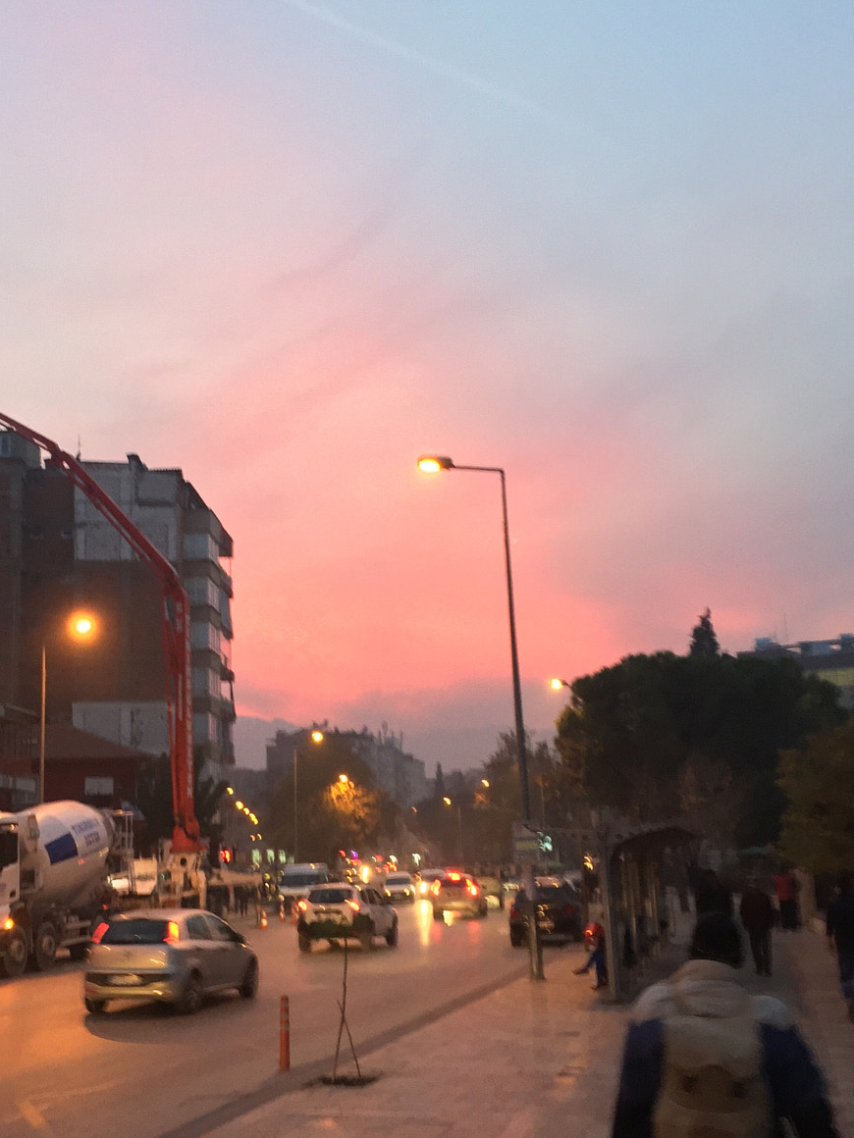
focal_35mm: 40
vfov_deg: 46.7
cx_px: 315
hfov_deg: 35.7
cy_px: 633
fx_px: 1316
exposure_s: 1/33
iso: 125
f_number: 2.2
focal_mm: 4.15
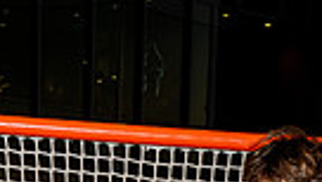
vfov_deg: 7.4
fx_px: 1274
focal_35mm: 149
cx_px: 253
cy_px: 506
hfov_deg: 14.3
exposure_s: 1/250
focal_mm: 43
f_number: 8
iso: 800
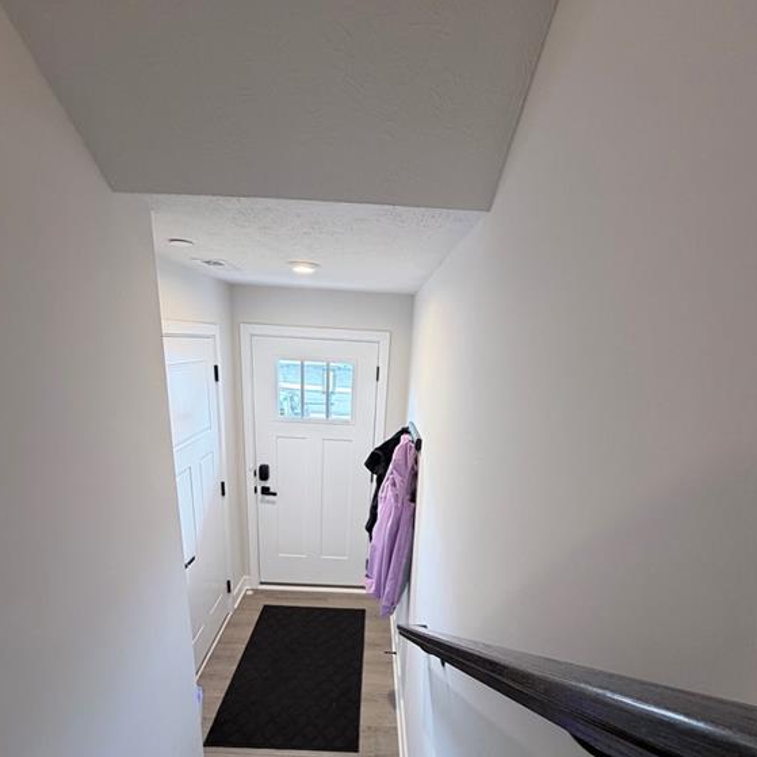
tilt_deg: -17.6
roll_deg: -2.6
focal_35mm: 17
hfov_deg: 84.0
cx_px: 376
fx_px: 421
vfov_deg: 82.3
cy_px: 475
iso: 200
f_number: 2.2
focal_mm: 2.22
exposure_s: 1/60
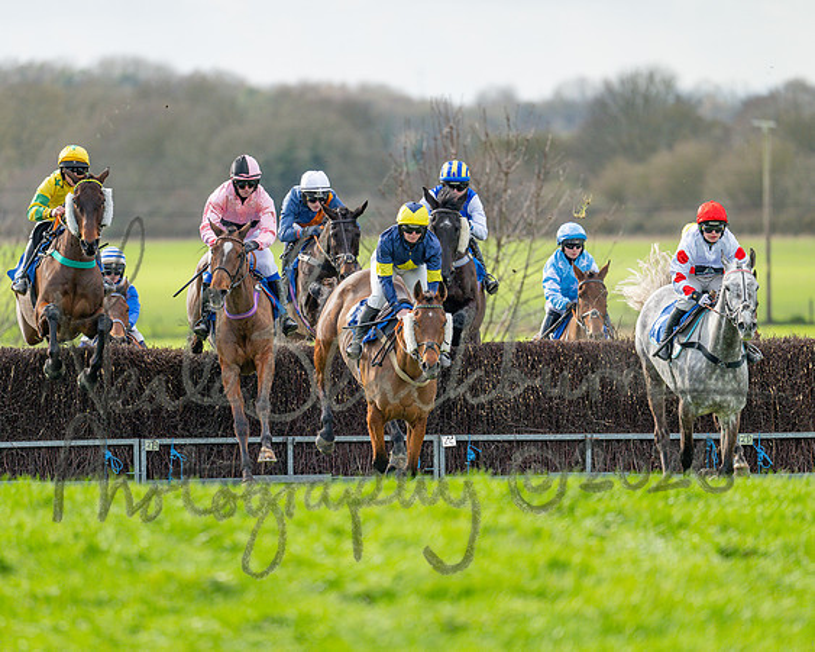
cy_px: 326
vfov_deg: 3.4
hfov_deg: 4.3
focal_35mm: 450
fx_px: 10862
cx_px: 326
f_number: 4.5
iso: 500
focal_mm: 400
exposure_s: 1/1600
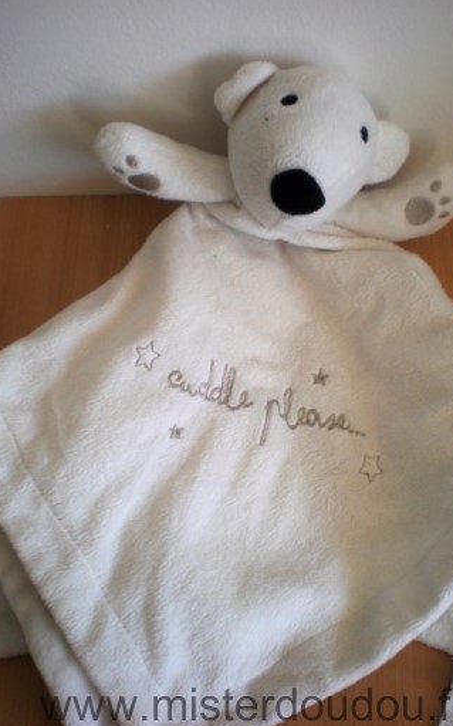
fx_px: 811
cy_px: 364
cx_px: 251
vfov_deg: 48.2
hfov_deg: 31.2
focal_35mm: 41
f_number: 3.1
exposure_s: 1/61.5
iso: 82
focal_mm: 6.3
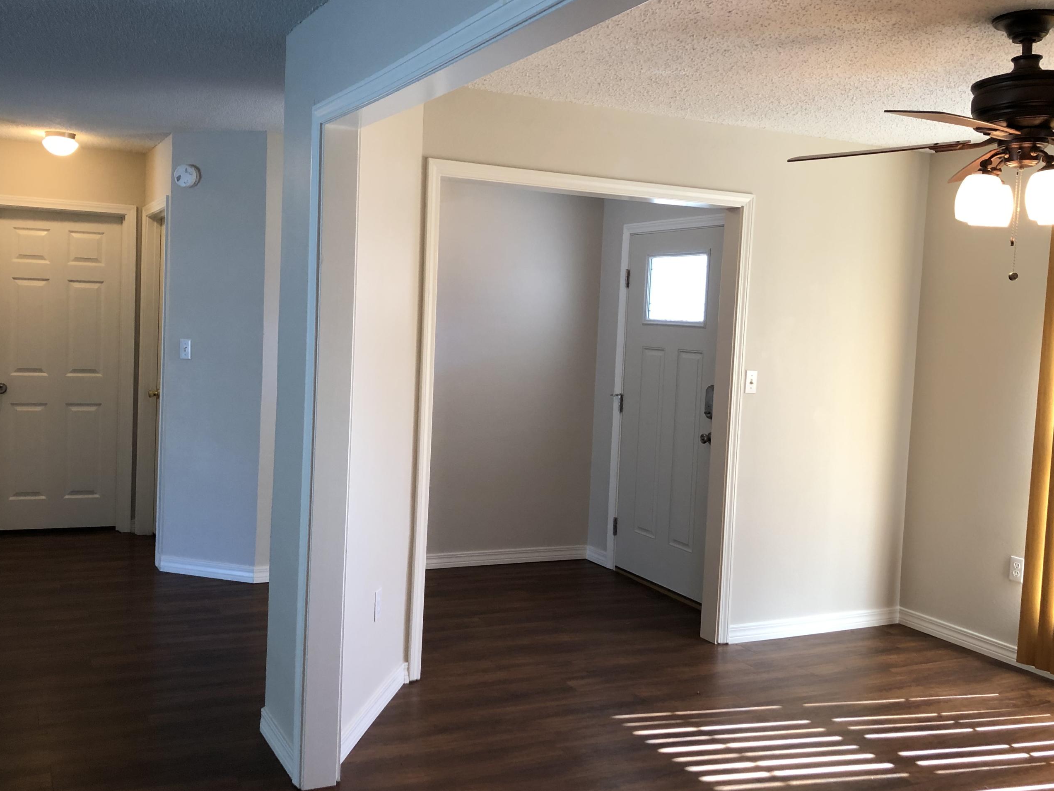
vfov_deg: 42.9
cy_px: 385
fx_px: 1005
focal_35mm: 33
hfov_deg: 55.2
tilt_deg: -4.6
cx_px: 466
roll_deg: -2.5
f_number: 1.8
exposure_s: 1/30
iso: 32
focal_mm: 3.99
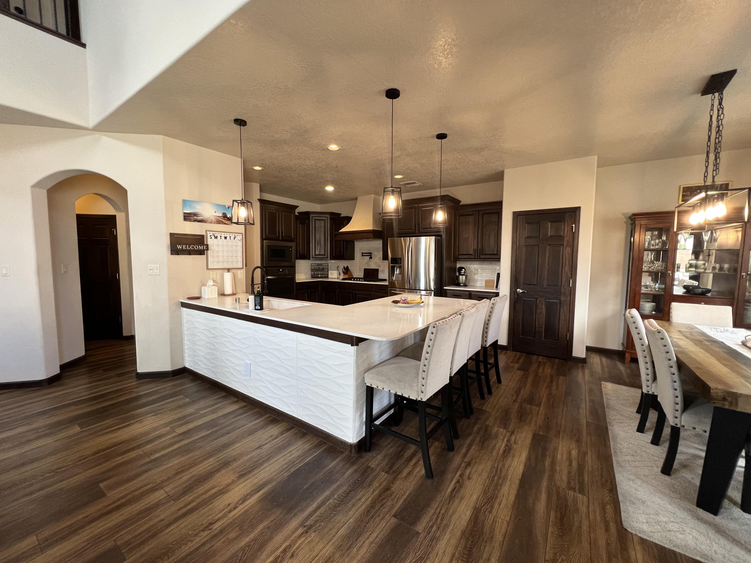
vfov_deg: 89.9
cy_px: 282
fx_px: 282
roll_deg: +0.2
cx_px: 376
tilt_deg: -6.3
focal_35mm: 13
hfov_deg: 106.2
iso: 200
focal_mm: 1.57
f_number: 1.8
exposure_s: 1/99
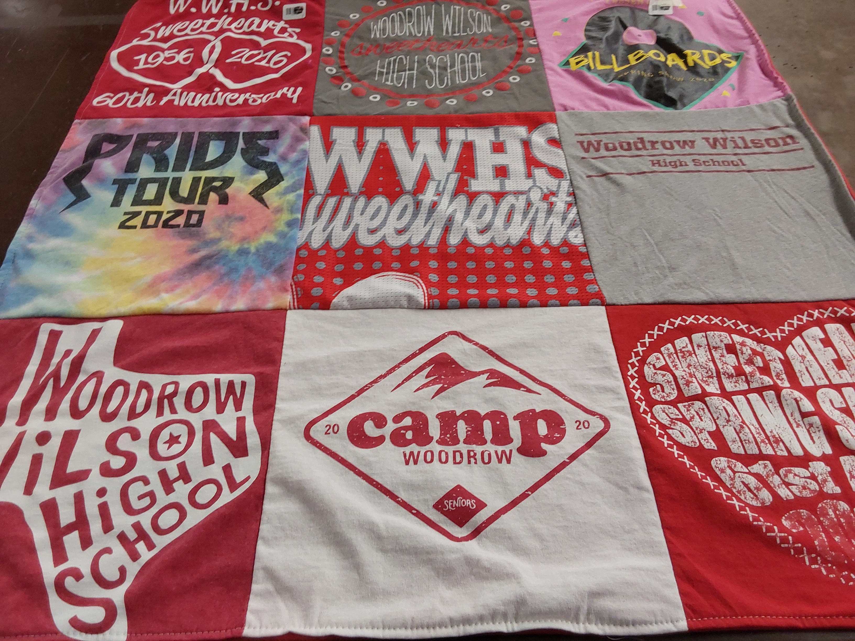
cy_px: 320
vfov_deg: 49.7
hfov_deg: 63.4
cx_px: 428
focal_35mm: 28
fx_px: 692
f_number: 1.9
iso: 64
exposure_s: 1/50
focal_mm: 2.91
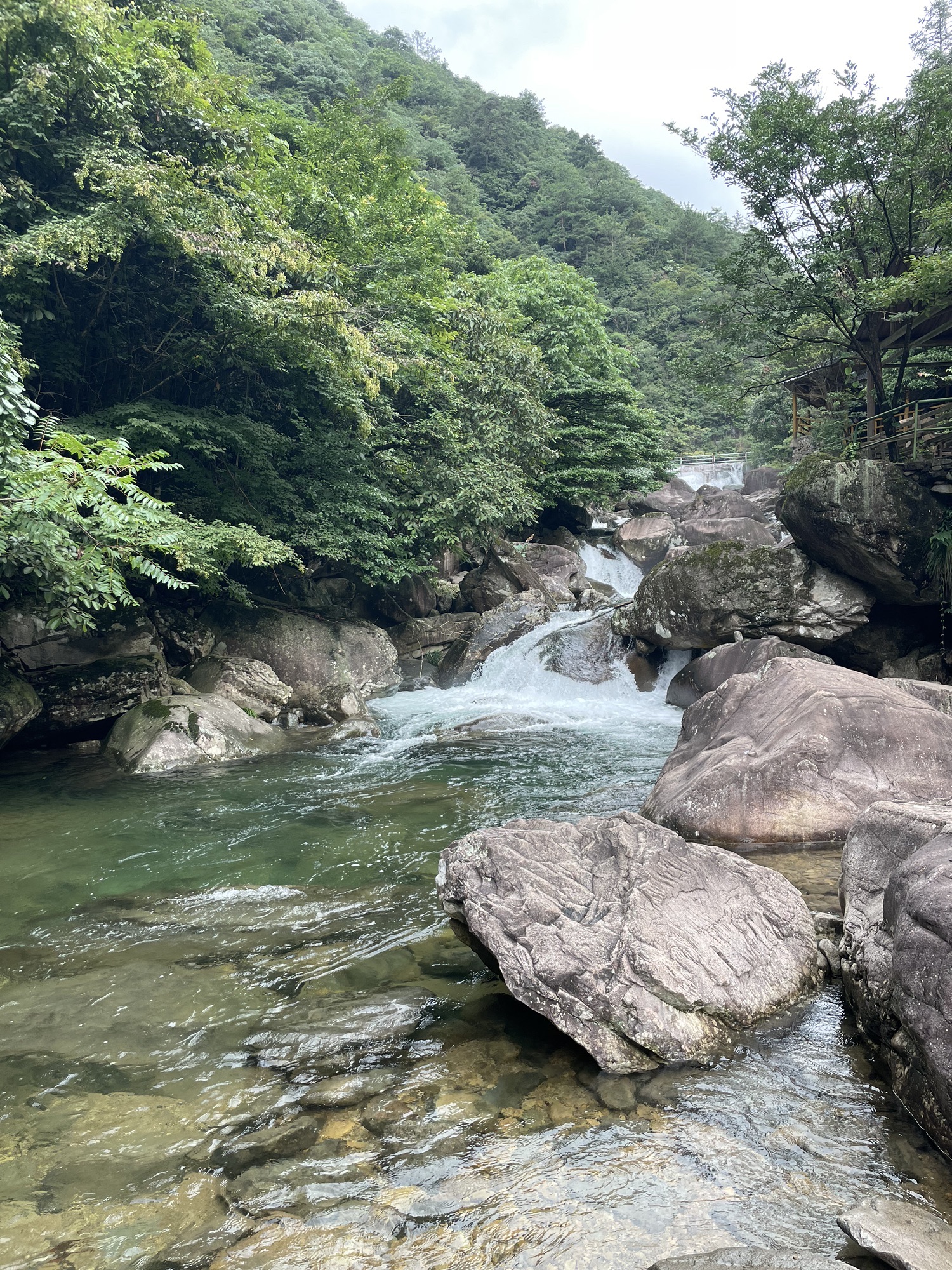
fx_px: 953
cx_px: 476
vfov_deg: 67.3
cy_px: 635
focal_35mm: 26
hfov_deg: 53.1
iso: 40
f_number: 1.6
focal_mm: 4.2
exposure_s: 1/278
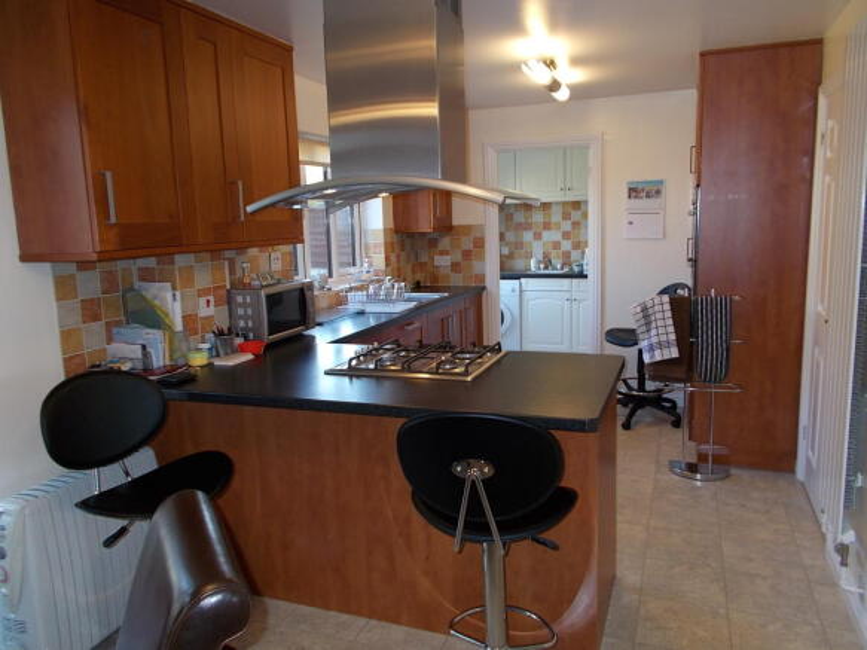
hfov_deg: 67.3
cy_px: 325
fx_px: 651
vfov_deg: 53.0
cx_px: 434
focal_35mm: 26
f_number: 3.2
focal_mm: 4.6
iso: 100
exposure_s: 1/25
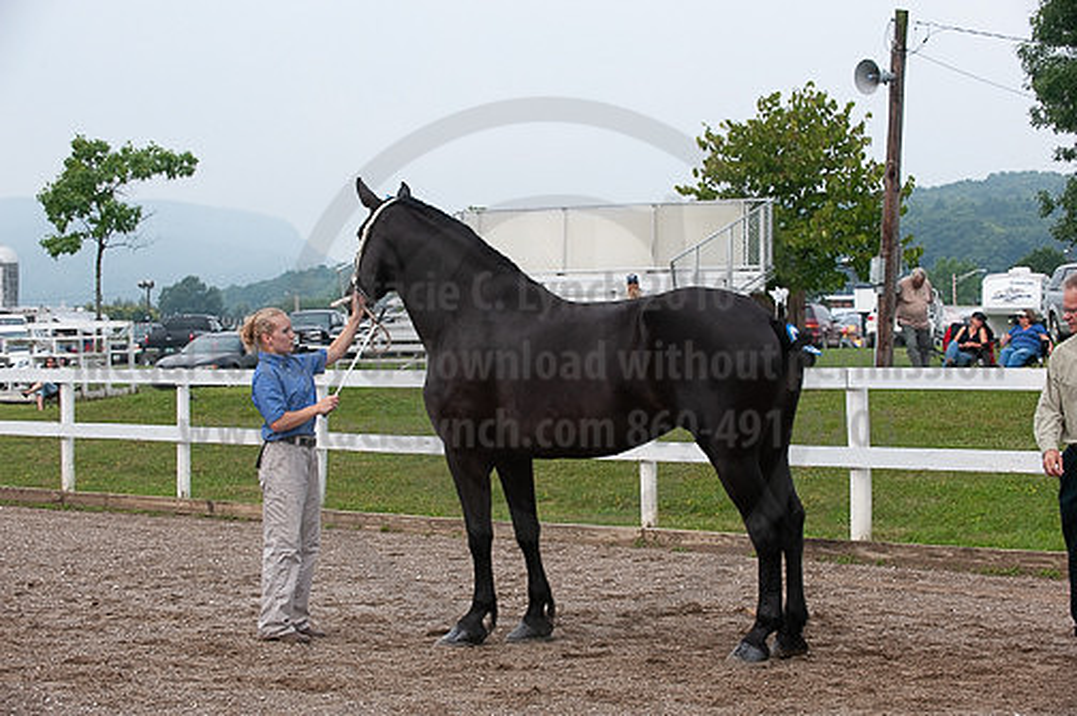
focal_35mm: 82
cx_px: 538
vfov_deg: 16.6
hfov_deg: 24.8
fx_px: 2451
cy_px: 358
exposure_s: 1/1250
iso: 800
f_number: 5.6
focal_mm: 82
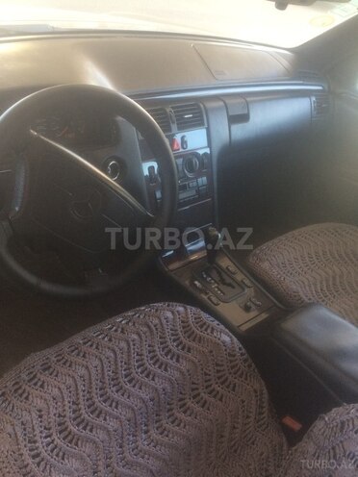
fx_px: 400
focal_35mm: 29
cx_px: 179
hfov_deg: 48.2
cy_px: 238
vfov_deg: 61.7
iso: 64
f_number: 2.2
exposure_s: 1/33
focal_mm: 4.15
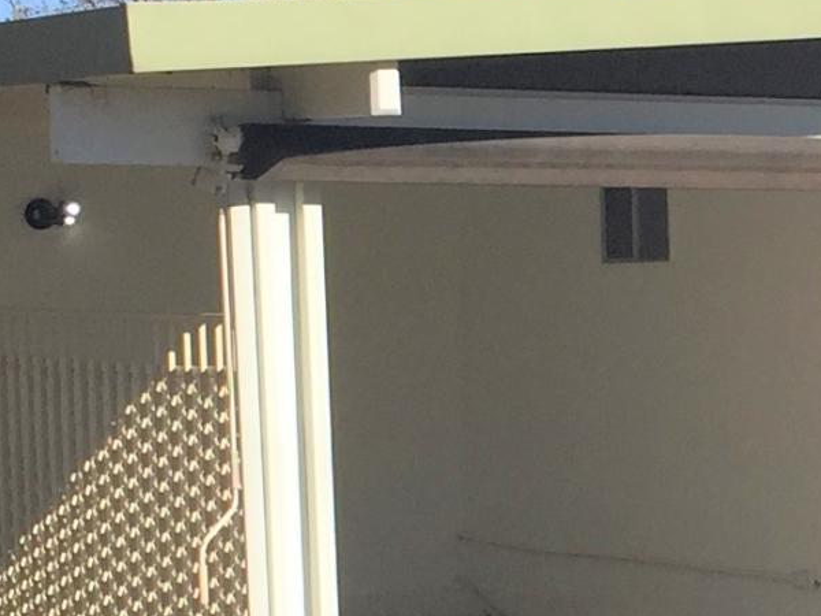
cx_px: 1196
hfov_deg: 13.0
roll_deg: +0.7
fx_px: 3439
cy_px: 472
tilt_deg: -3.8
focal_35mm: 145
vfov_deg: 10.2
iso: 32
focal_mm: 4.15
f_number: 2.2
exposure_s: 1/2083
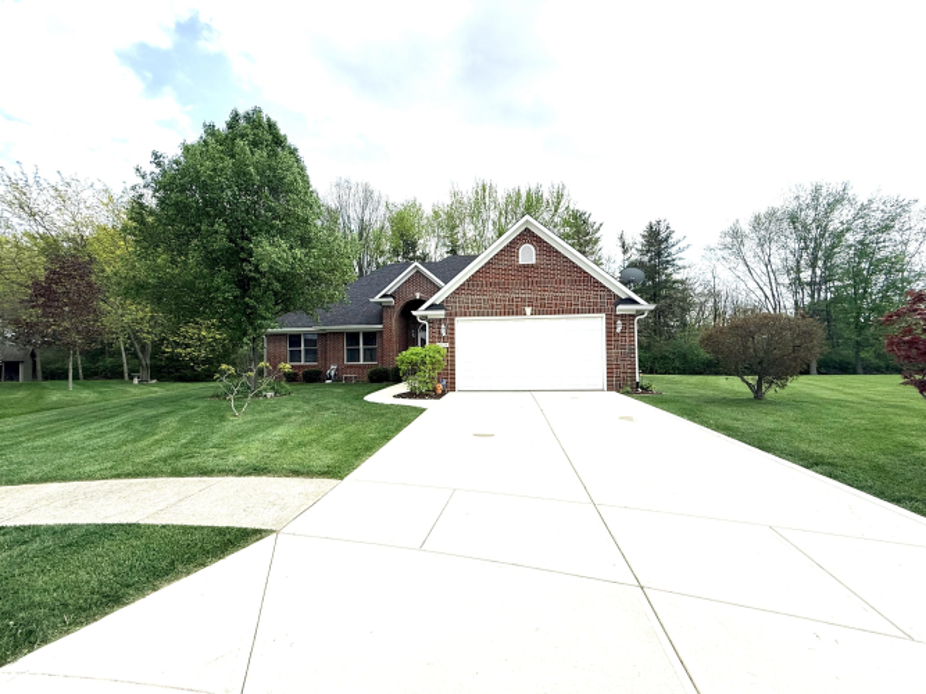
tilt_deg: +3.4
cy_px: 347
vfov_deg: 85.7
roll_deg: +1.3
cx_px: 463
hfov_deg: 102.1
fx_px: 374
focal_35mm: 14
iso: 50
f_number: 2.2
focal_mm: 2.22
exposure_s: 1/1745
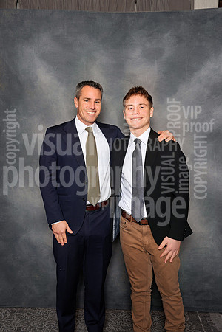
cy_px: 166
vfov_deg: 40.0
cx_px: 111
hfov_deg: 27.3
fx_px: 458
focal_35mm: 50
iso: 100
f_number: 6.3
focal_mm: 33
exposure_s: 1/80
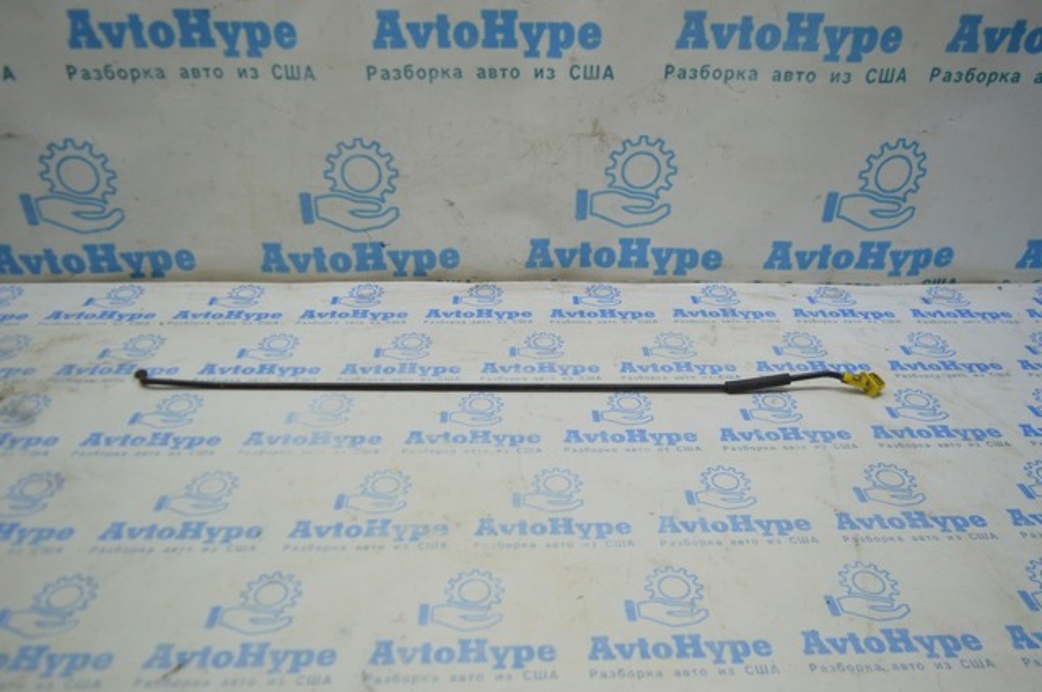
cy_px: 346
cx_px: 521
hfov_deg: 67.4
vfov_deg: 47.8
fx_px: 781
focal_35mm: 27
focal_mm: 18
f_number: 3.5
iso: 400
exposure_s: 1/80
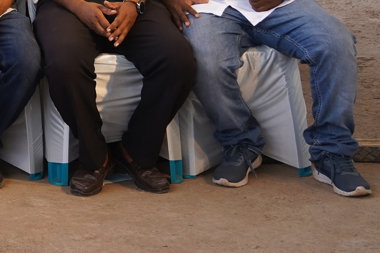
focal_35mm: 139
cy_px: -224
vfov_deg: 9.3
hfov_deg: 13.3
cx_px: -304
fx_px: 1467
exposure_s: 1/125
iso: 500
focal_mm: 35
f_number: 7.1
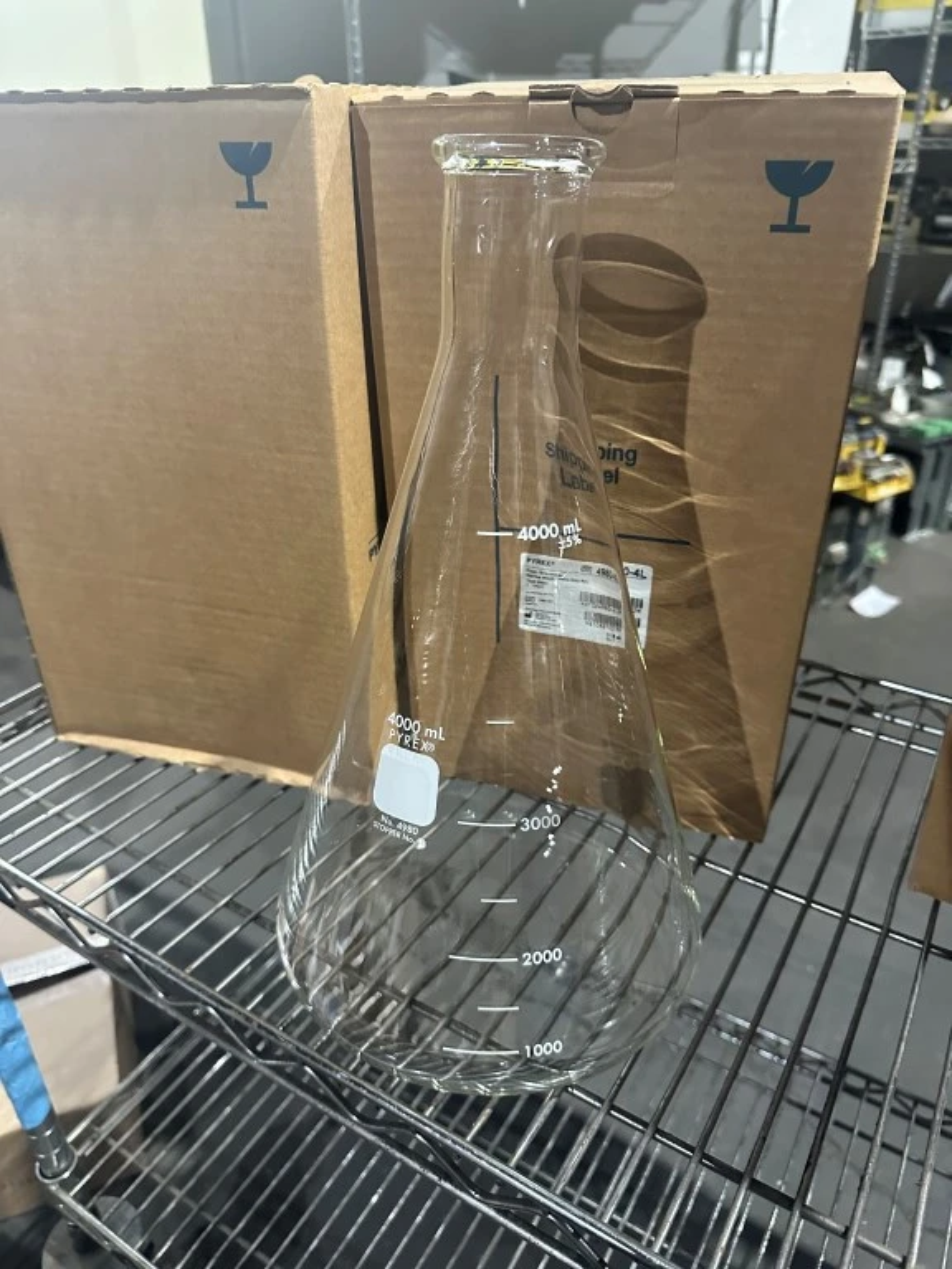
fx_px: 880
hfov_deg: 56.8
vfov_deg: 71.6
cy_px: 634
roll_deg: +1.4
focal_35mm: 24
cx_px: 476
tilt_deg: -28.2
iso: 800
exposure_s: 1/60
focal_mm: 6.86
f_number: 1.78
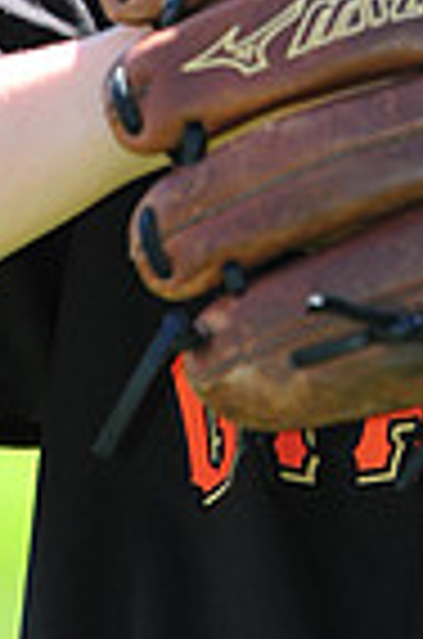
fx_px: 14469
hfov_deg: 1.7
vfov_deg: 2.5
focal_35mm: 817
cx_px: 410
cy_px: -374
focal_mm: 200
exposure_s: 1/250
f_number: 5.6
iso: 200
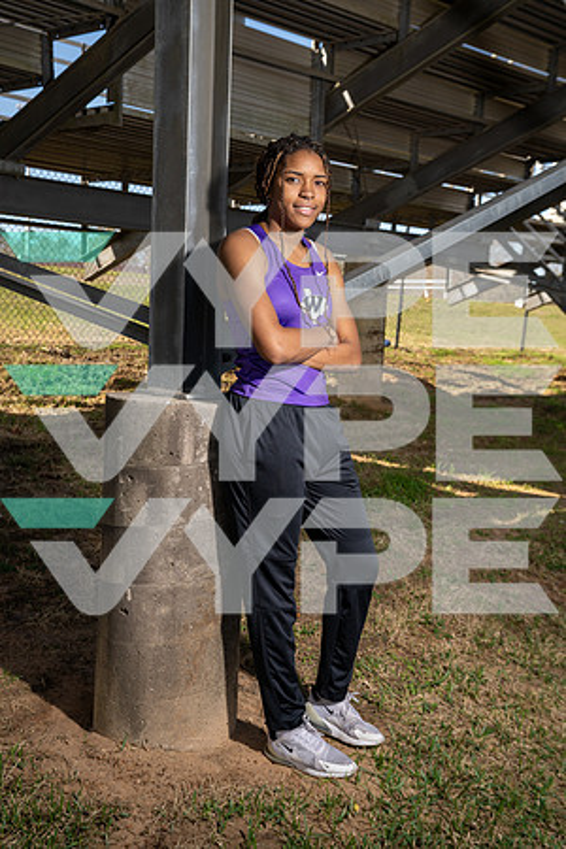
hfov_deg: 29.9
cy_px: 424
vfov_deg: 43.6
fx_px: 1061
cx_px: 283
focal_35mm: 45
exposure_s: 1/250
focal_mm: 45
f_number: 5
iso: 100
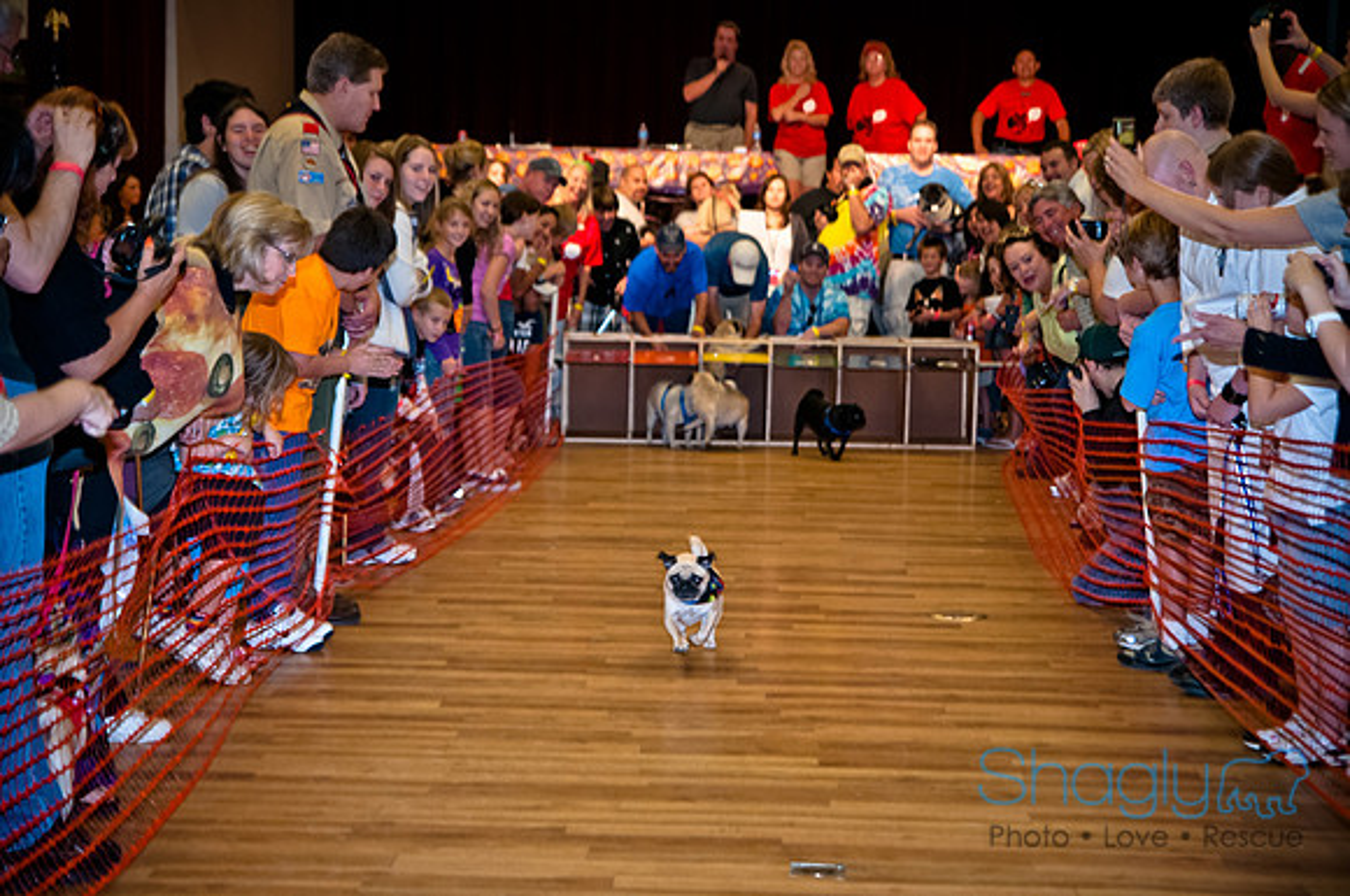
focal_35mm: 75
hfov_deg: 27.0
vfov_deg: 18.1
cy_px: 448
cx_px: 675
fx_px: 2809
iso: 200
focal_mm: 50
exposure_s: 1/60
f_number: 2.8
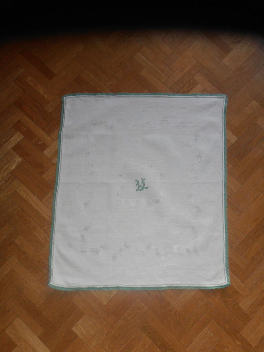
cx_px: 132
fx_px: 244
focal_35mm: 24
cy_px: 176
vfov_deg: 71.6
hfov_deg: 56.8
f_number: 3
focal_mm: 4.2
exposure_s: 1/30
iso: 125
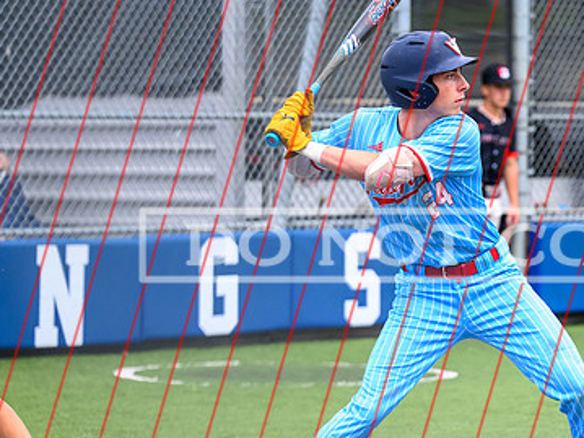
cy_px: 296
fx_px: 3542
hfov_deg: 9.4
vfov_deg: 7.1
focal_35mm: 210
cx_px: 470
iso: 1000
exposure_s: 1/3200
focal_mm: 98
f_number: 2.8
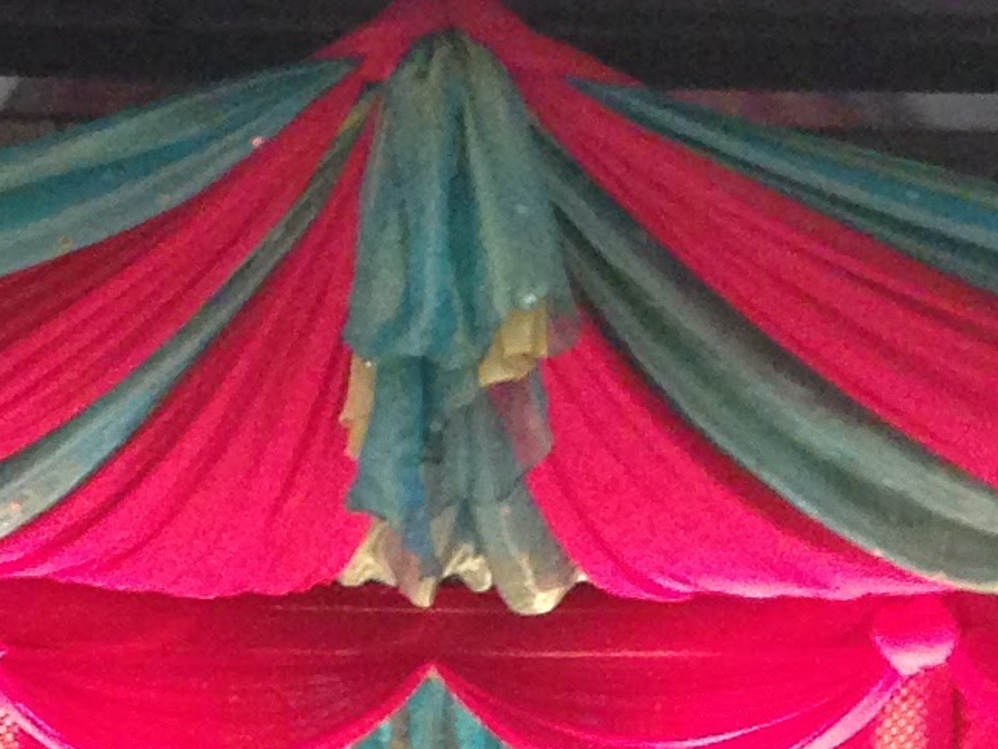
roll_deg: -1.8
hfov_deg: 11.8
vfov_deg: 8.6
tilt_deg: +2.7
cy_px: 1238
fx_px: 4816
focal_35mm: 167
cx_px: 464
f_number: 2.4
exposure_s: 1/20
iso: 250
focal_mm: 4.12
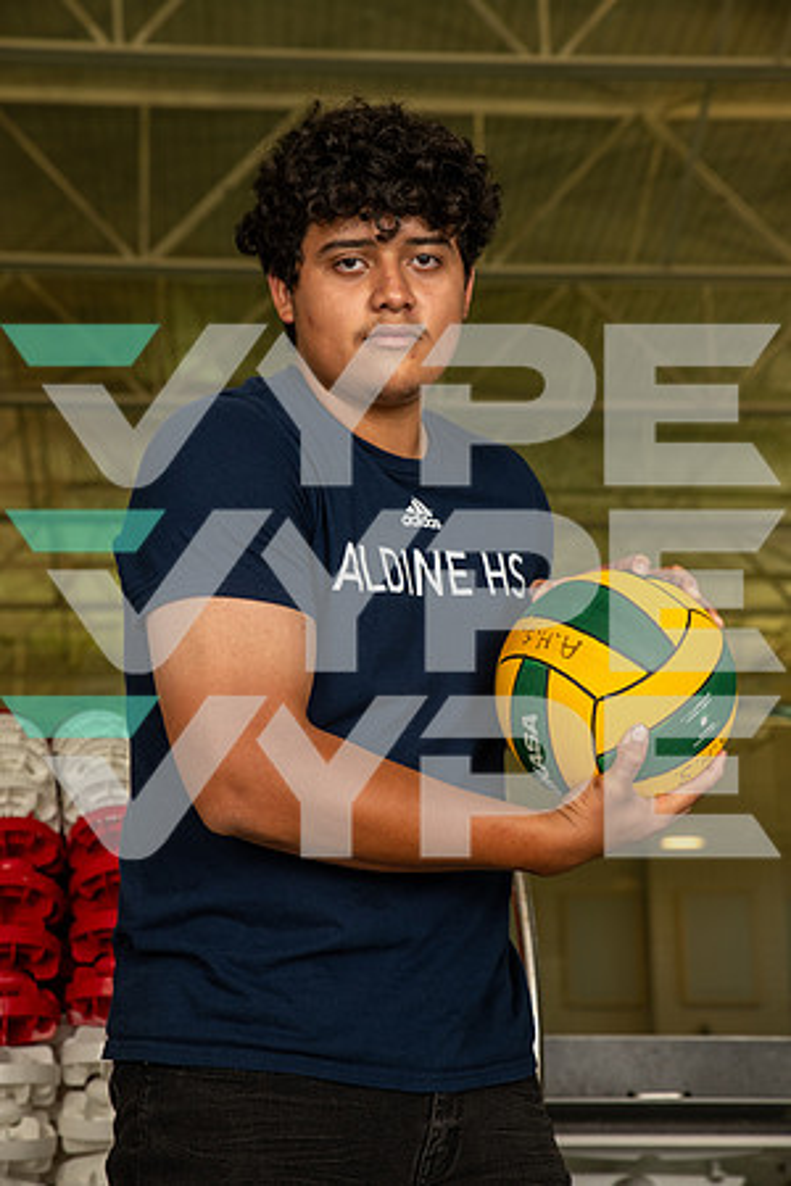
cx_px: 396
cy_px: 593
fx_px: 2307
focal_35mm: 70
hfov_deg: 19.5
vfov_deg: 28.8
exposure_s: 1/250
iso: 500
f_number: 7.1
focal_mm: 70
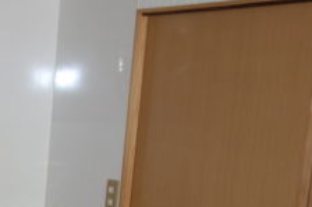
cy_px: 320
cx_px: -252
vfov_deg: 11.4
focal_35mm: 115
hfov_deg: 15.3
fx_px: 996
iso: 125
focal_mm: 10.4
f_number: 1.8
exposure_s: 1/50
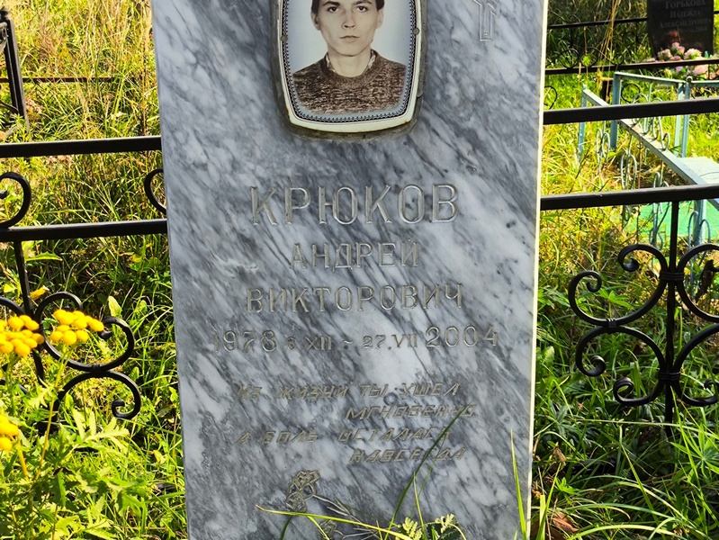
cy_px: 270
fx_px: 1039
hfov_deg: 38.2
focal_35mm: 50
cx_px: 360
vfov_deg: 29.1
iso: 50
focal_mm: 4.71
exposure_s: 1/400
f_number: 1.7
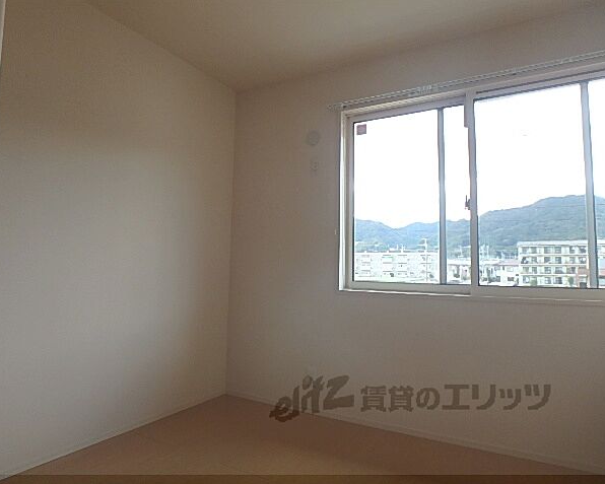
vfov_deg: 63.1
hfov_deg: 75.0
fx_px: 394
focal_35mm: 22
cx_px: 301
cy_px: 243
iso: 125
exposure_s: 1/60
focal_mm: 3.7
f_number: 3.5
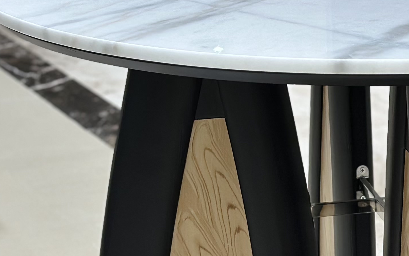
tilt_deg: -21.1
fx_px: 1594
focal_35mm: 143
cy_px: 269
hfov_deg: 14.4
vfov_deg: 9.1
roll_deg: +0.4
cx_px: 384
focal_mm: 6.86
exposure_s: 1/120
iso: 125
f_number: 1.78
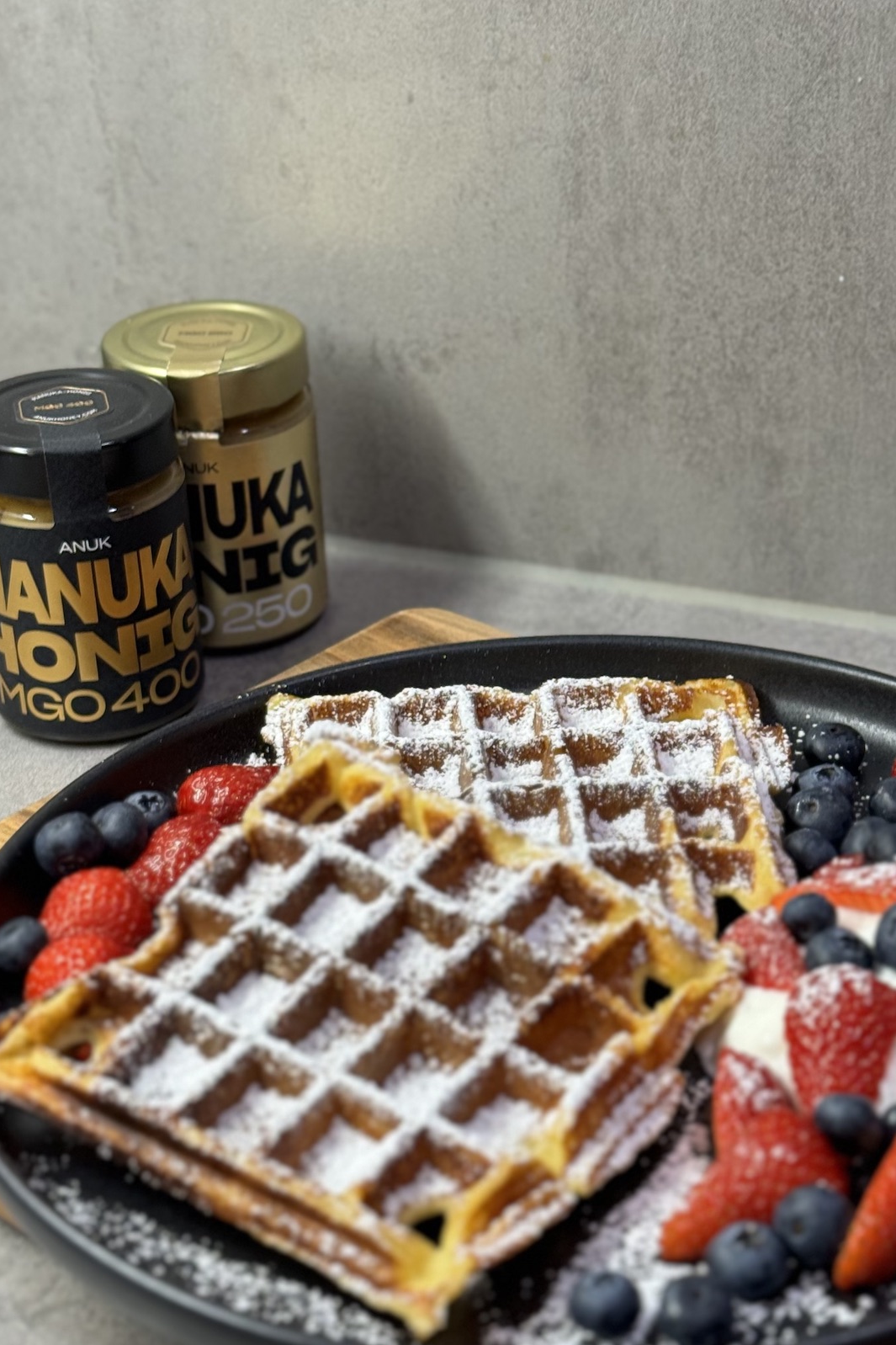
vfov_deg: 39.6
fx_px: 1867
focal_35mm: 50
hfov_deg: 27.0
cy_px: 672
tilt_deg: -28.3
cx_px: 432
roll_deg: +0.5
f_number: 1.78
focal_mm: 6.76
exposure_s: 1/50
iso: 64
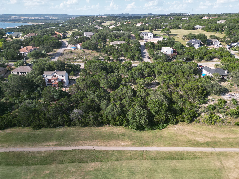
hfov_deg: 71.6
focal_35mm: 24
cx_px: 120
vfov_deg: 56.8
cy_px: 90
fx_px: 166
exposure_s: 1/2000
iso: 200
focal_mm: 6.72
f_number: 1.7
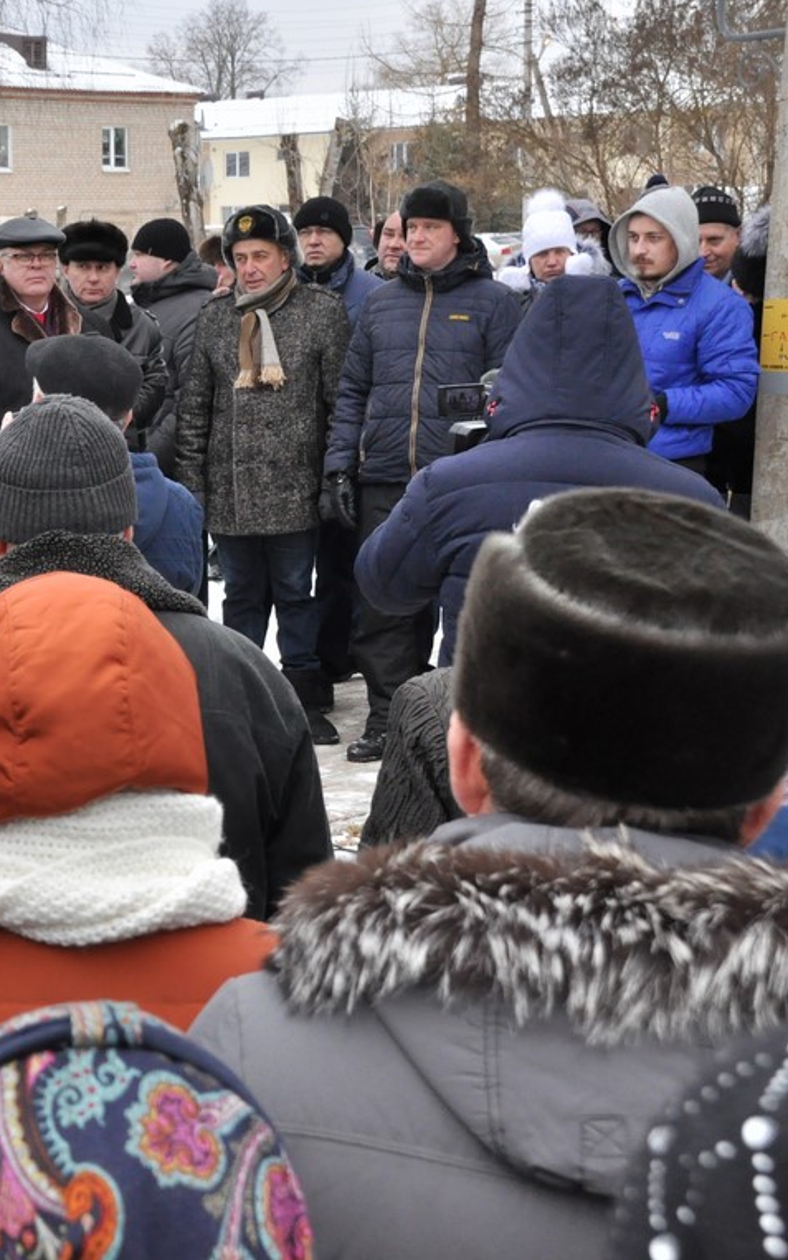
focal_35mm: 74
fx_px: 2542
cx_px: -20
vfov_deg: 27.8
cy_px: 628
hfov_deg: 17.2
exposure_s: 1/320
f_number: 9
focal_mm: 32
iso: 1000
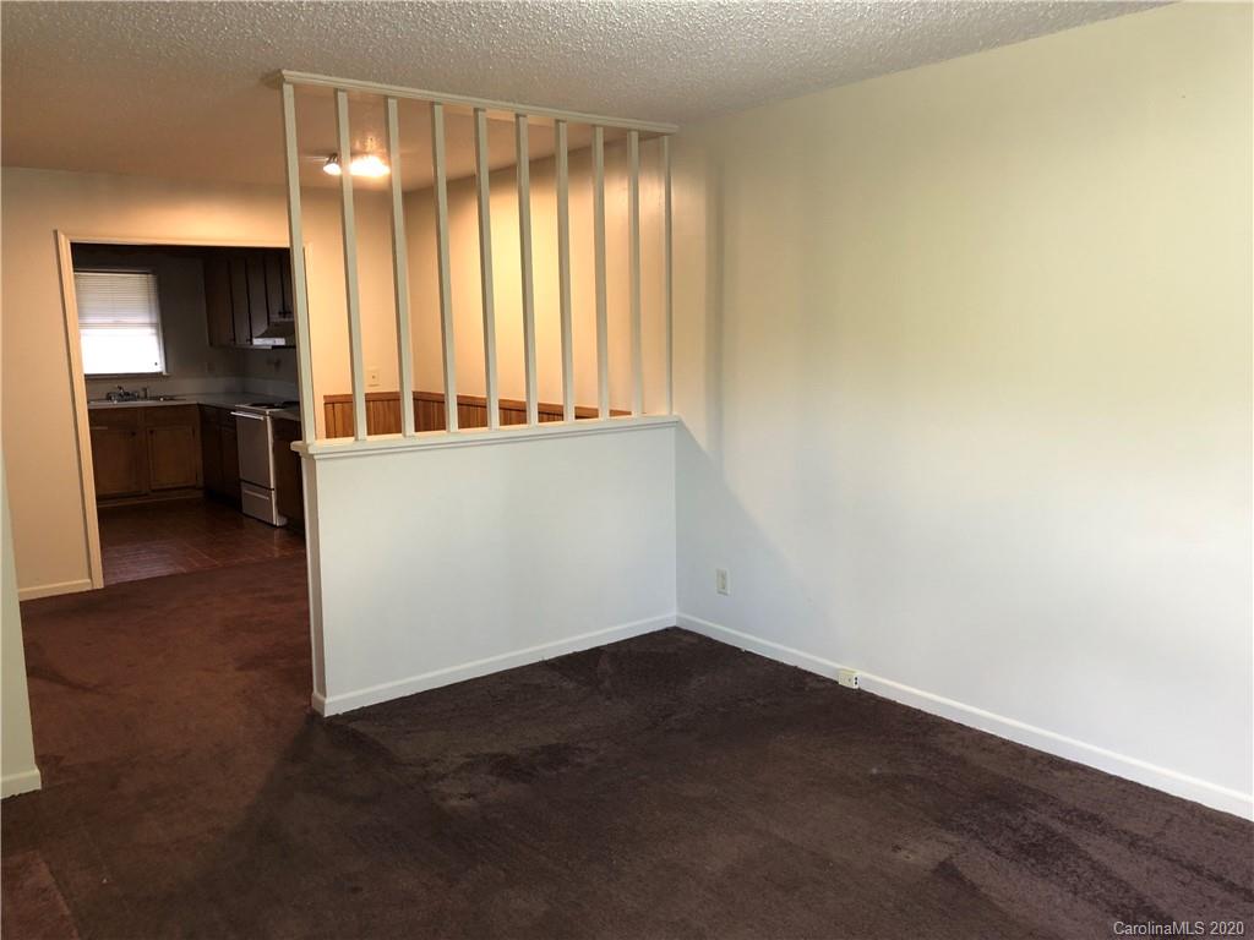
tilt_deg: -10.5
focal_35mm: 28
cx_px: 627
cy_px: 470
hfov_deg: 63.4
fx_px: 1014
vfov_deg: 49.7
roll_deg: +1.0
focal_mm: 3.99
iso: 40
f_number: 1.8
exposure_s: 1/15
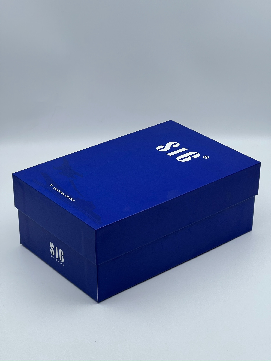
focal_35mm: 77
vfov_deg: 25.3
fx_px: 804
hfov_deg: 19.1
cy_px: 180
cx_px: 136
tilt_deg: -26.1
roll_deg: +0.7
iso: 40
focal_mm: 9
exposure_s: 1/99
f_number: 2.8
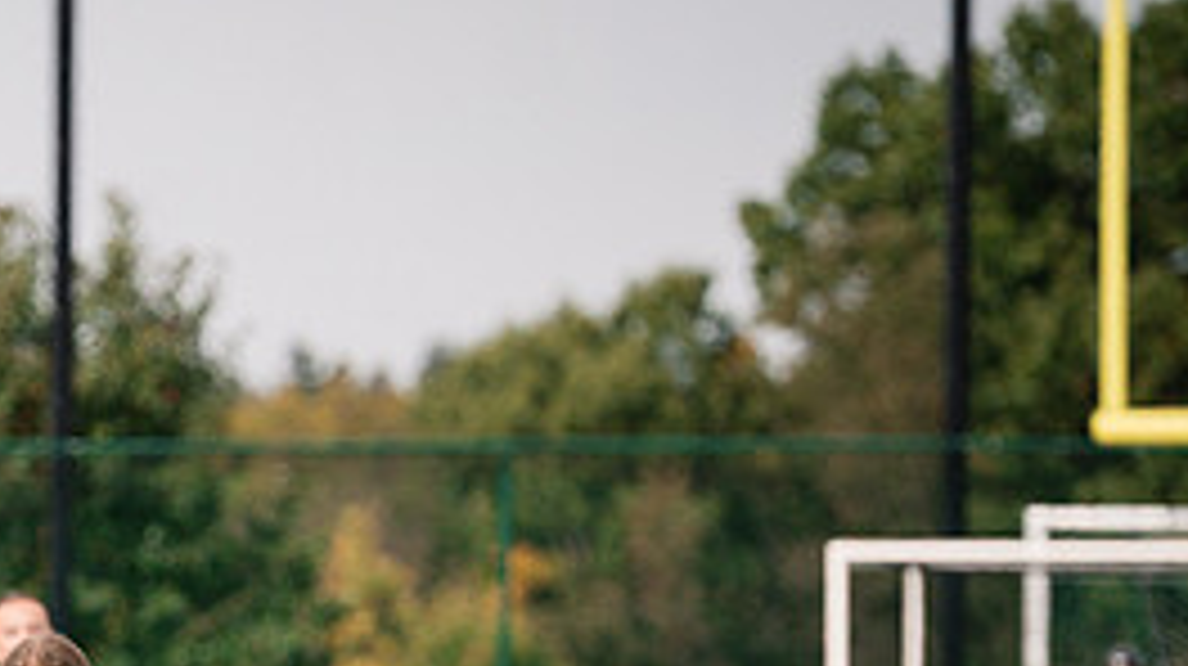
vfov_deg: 2.3
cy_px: 1112
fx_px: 16745
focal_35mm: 532
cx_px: -245
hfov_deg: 4.1
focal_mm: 171
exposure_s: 1/1250
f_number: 4
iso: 250
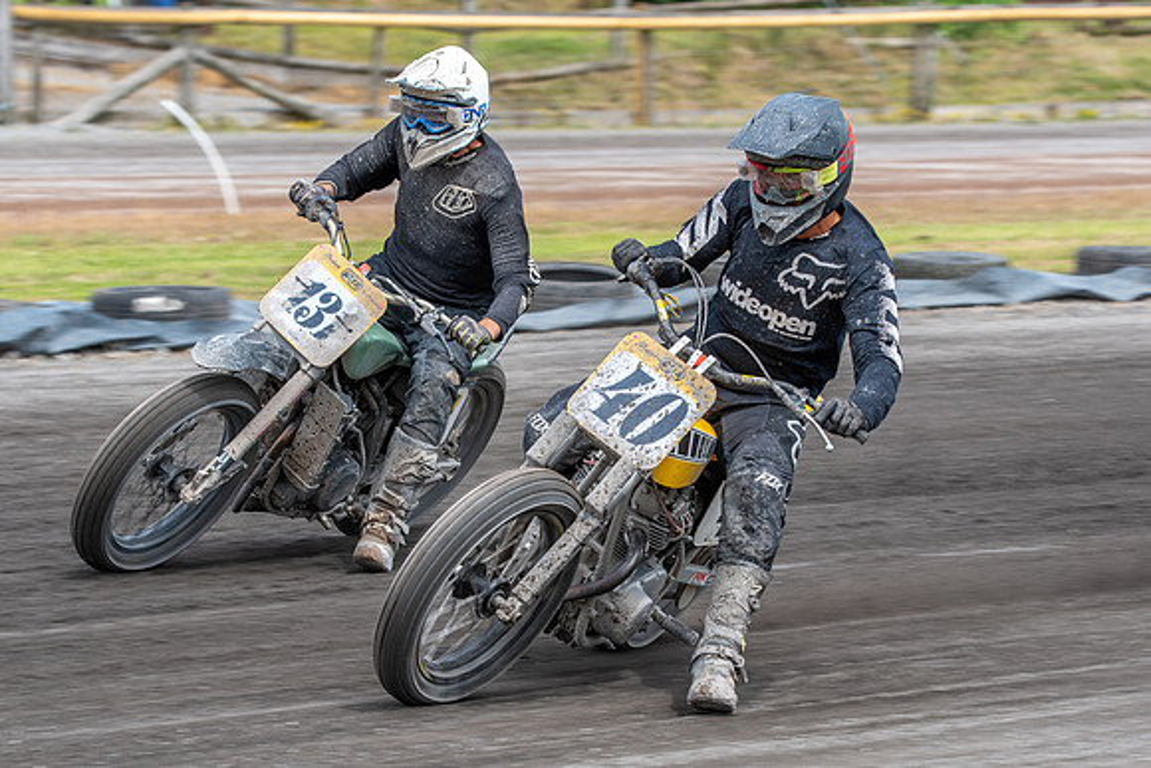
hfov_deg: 9.1
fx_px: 7225
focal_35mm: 226
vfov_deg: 6.1
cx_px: 551
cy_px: 469
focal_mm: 175
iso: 200
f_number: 7.1
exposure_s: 1/400
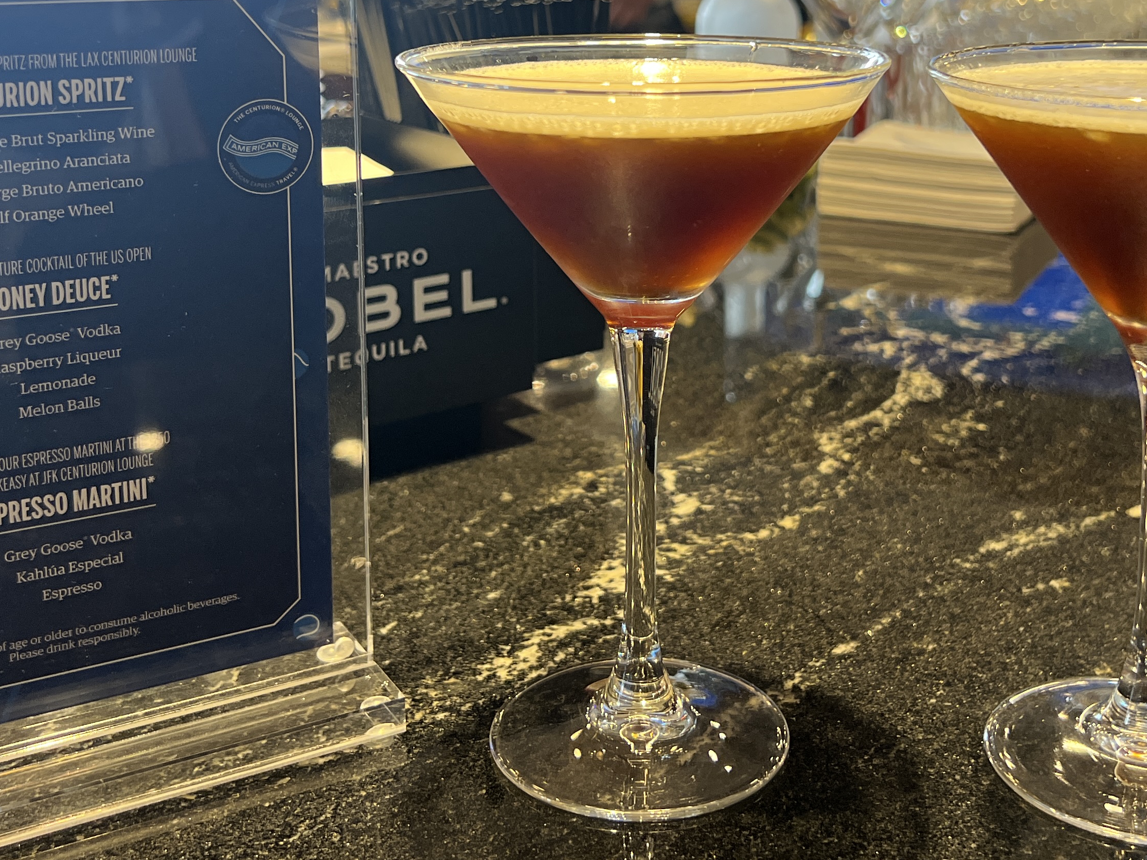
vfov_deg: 30.4
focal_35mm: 47
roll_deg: +0.0
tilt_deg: -12.2
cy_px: 212
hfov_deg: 40.4
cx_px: 632
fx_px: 1558
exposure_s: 1/120
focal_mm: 5.7
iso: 100
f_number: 1.5
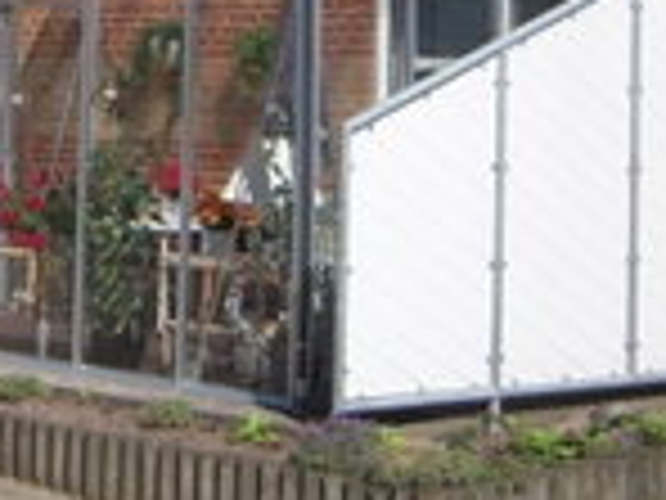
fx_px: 2347
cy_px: -36
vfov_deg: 12.0
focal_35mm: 122
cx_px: -207
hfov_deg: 15.4
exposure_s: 1/400
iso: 100
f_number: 6.7
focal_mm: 8.1
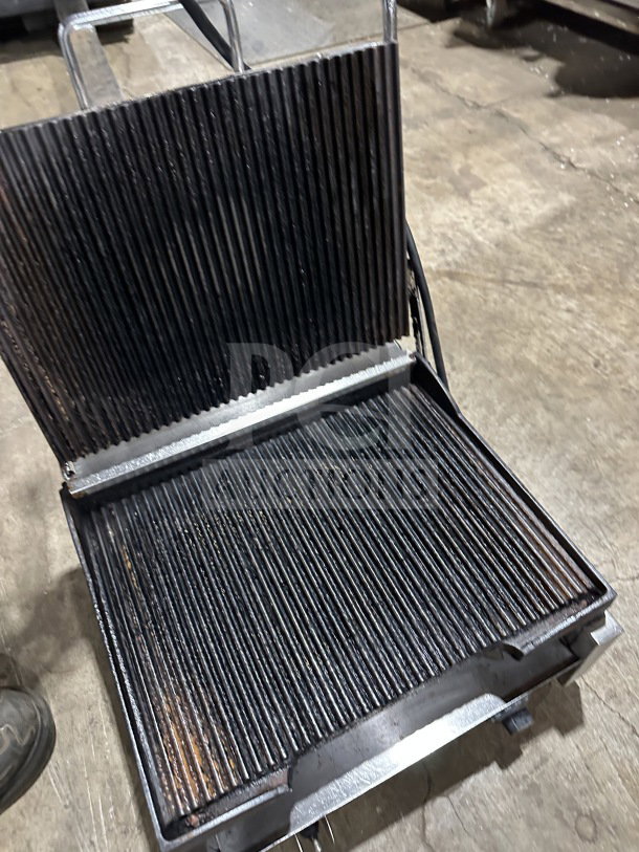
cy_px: 426
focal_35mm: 24
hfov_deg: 56.8
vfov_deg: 71.6
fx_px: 591
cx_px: 320
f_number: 1.78
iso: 800
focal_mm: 6.86
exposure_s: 1/60
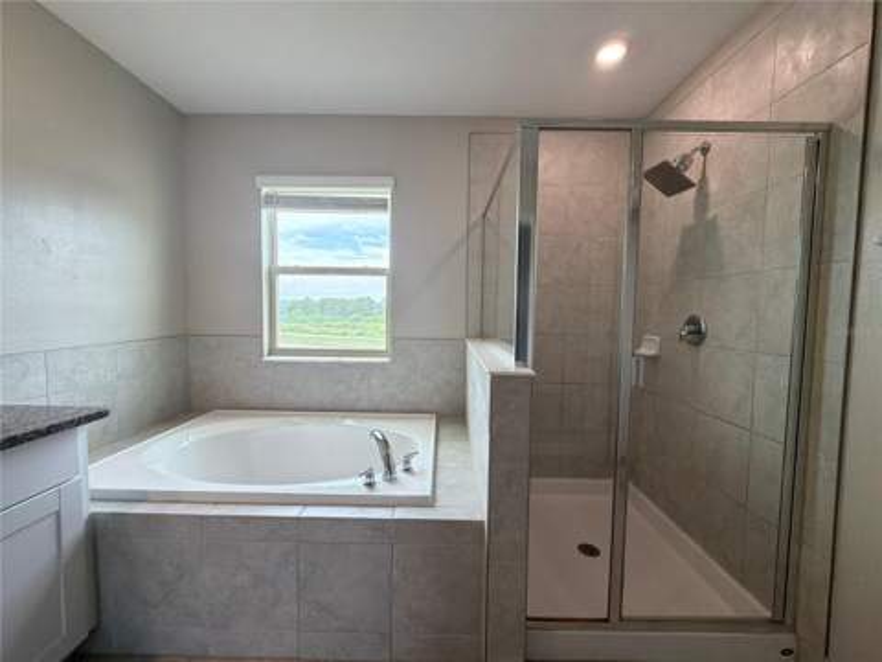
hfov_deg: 102.1
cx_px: 441
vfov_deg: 85.7
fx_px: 357
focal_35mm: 14
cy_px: 331
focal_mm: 2.22
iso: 200
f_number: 2.2
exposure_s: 1/120
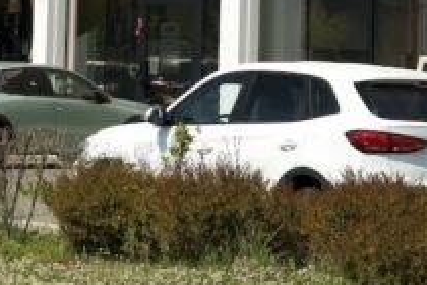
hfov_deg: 7.1
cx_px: -45
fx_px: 3416
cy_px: -203
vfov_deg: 4.7
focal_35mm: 288
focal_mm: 59
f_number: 8
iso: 800
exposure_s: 1/250
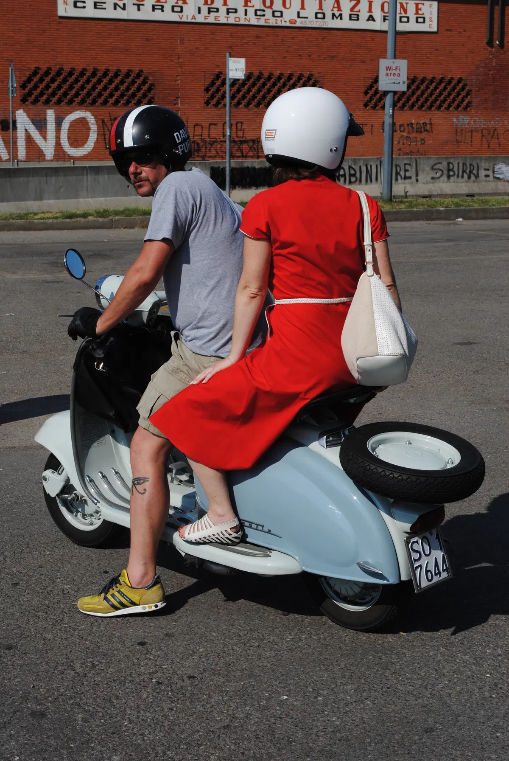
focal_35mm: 66
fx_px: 1396
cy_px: 380
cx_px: 254
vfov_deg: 30.5
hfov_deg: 20.7
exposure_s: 1/320
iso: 100
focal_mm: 44
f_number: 9
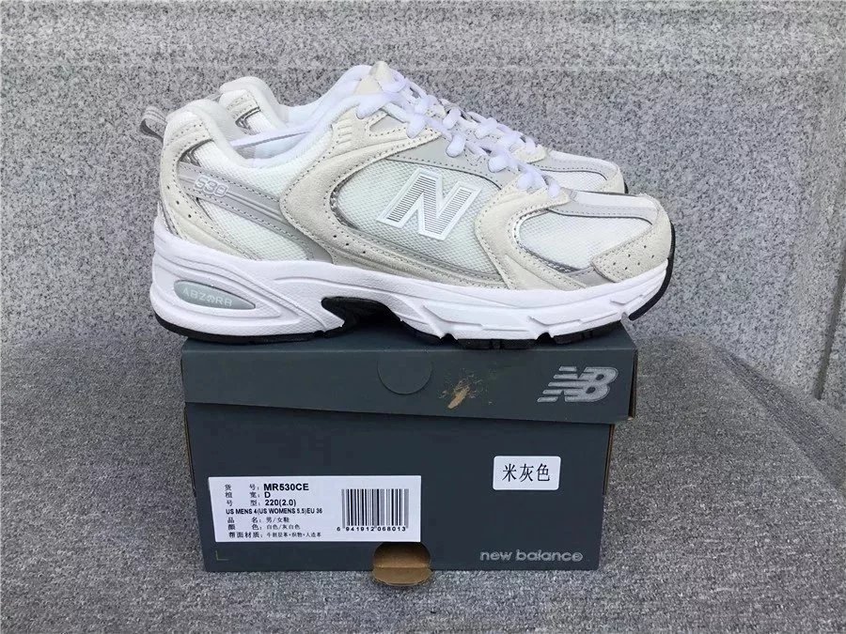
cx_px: 423
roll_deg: -0.1
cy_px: 317
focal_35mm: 31
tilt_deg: -21.9
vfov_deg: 45.4
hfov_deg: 58.4
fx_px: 758
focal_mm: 3.3
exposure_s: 1/612
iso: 25
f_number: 2.4
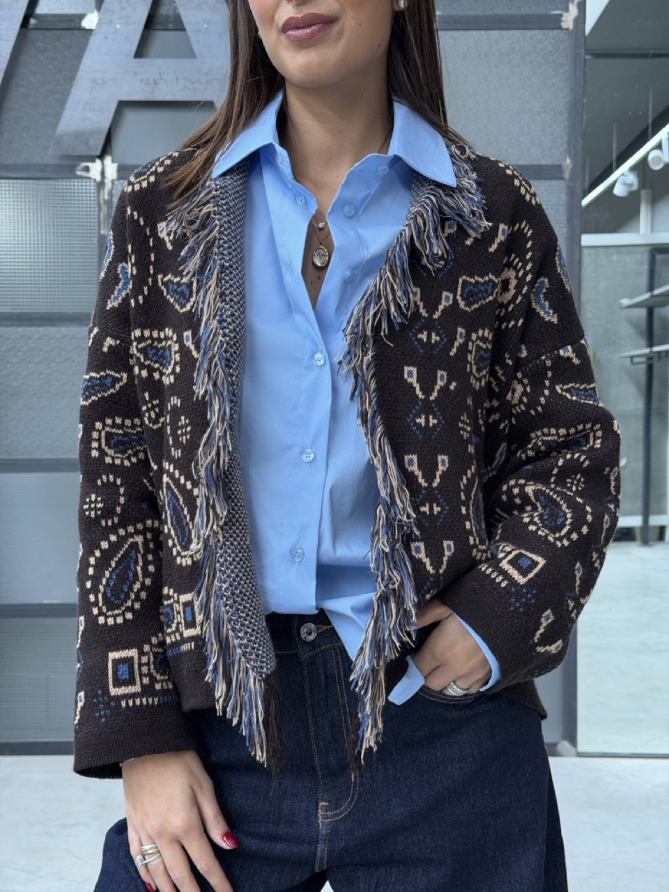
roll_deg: +0.0
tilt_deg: -2.0
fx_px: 1237
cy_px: 446
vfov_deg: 39.7
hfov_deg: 30.3
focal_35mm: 48
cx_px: 334
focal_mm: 6.76
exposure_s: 1/49
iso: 250
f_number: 1.78
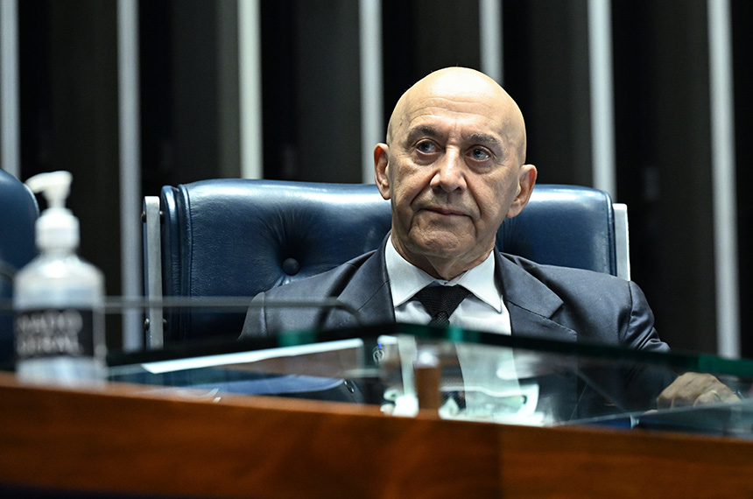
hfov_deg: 10.8
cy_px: 250
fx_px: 3967
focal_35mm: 190
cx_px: 376
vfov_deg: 7.2
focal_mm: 190
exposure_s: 1/160
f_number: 4
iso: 5000
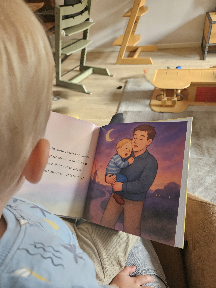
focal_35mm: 23
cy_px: 144
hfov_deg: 58.9
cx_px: 108
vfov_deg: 73.9
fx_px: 191
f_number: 1.8
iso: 500
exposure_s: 1/101
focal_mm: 5.4
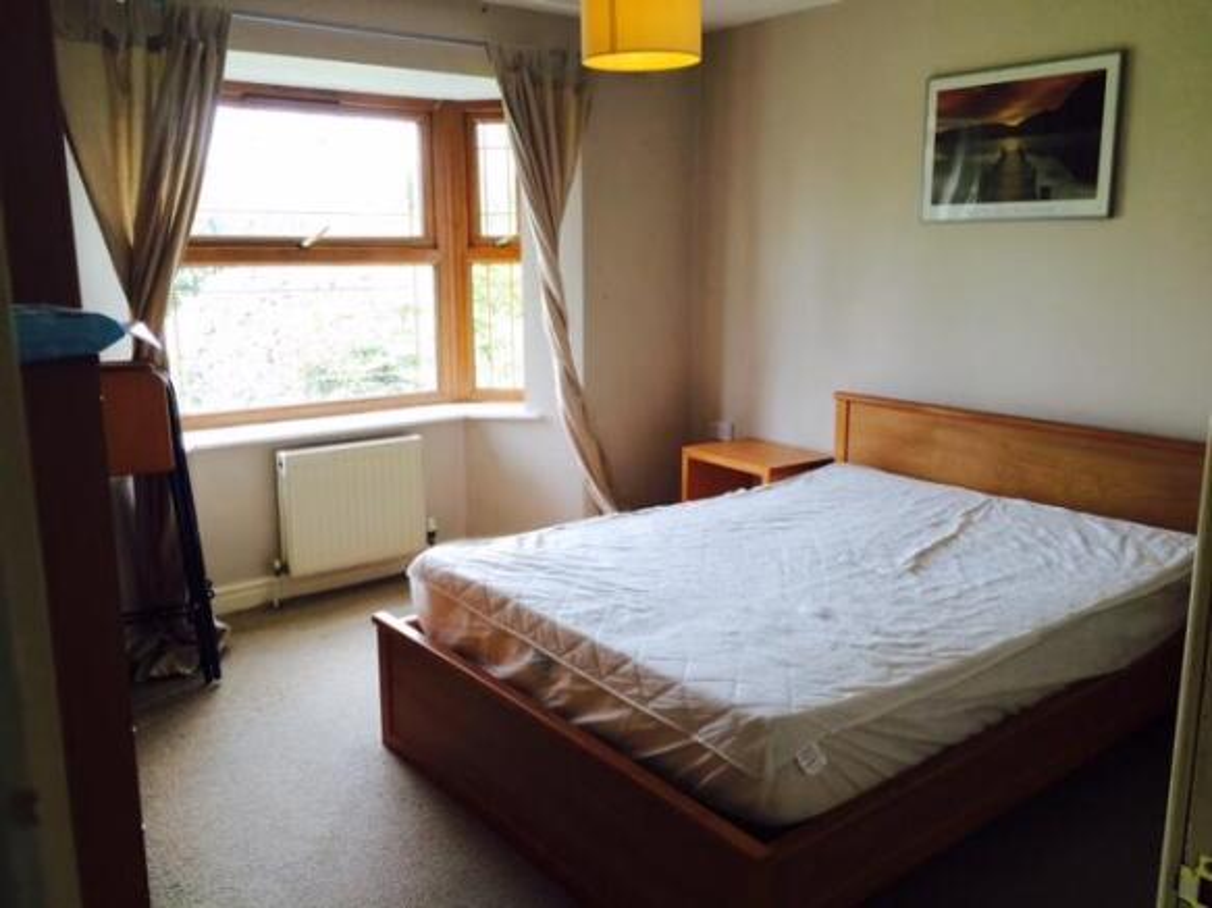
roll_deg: +1.2
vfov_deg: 48.2
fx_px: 1015
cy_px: 454
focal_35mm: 29
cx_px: 606
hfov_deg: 61.7
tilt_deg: -11.1
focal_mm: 4.15
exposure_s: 1/40
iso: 32
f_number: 2.2
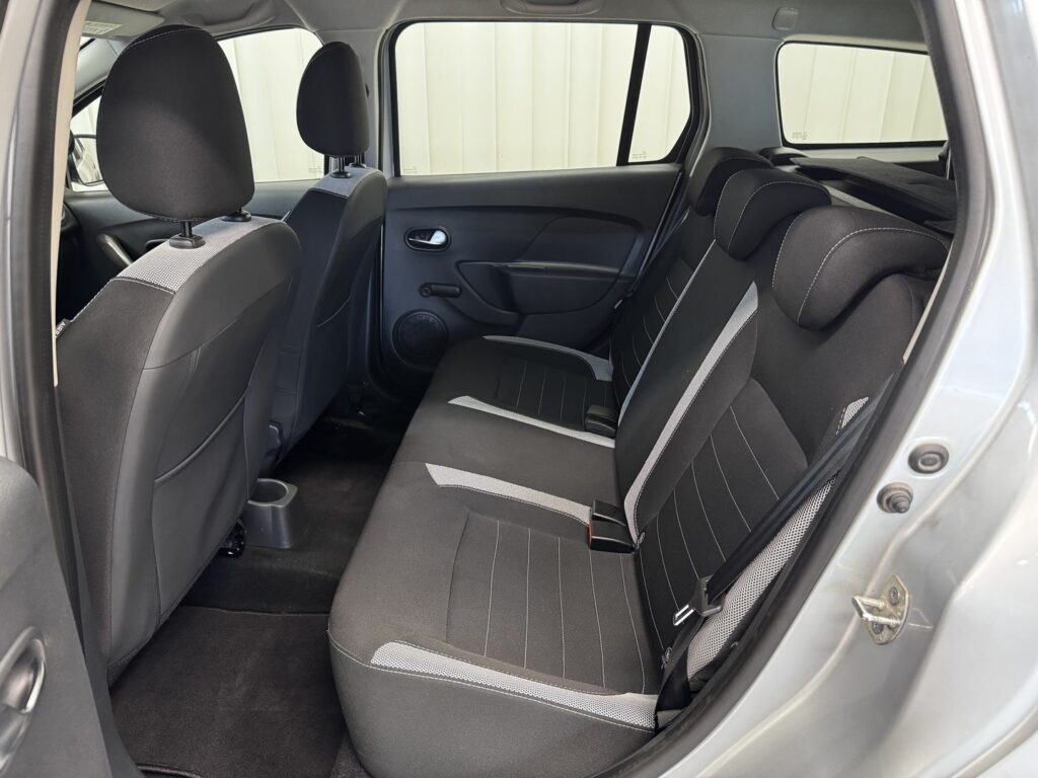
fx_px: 720
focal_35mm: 24
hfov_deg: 71.6
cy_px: 389
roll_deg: -0.4
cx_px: 519
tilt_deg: -22.4
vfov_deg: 56.8
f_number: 1.78
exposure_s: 1/50
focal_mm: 6.76
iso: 640
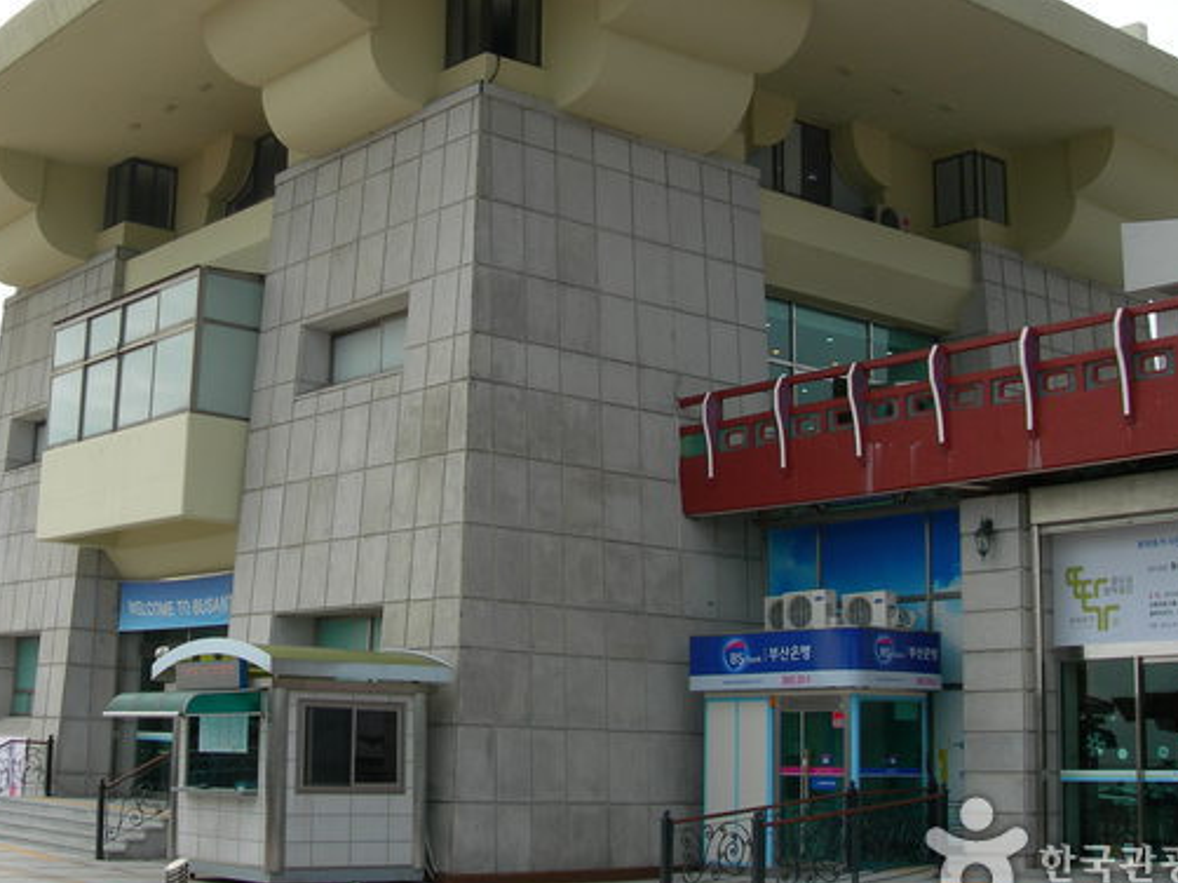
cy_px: 332
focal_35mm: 53
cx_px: 493
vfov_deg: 27.4
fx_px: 1803
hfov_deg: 36.1
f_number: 4.8
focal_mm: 7.8
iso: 50
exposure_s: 1/384
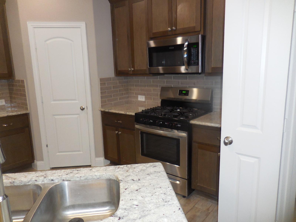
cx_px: 148
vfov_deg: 54.9
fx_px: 214
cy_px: 111
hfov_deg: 69.4
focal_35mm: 25
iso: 280
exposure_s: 1/25
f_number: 3.3
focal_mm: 4.5
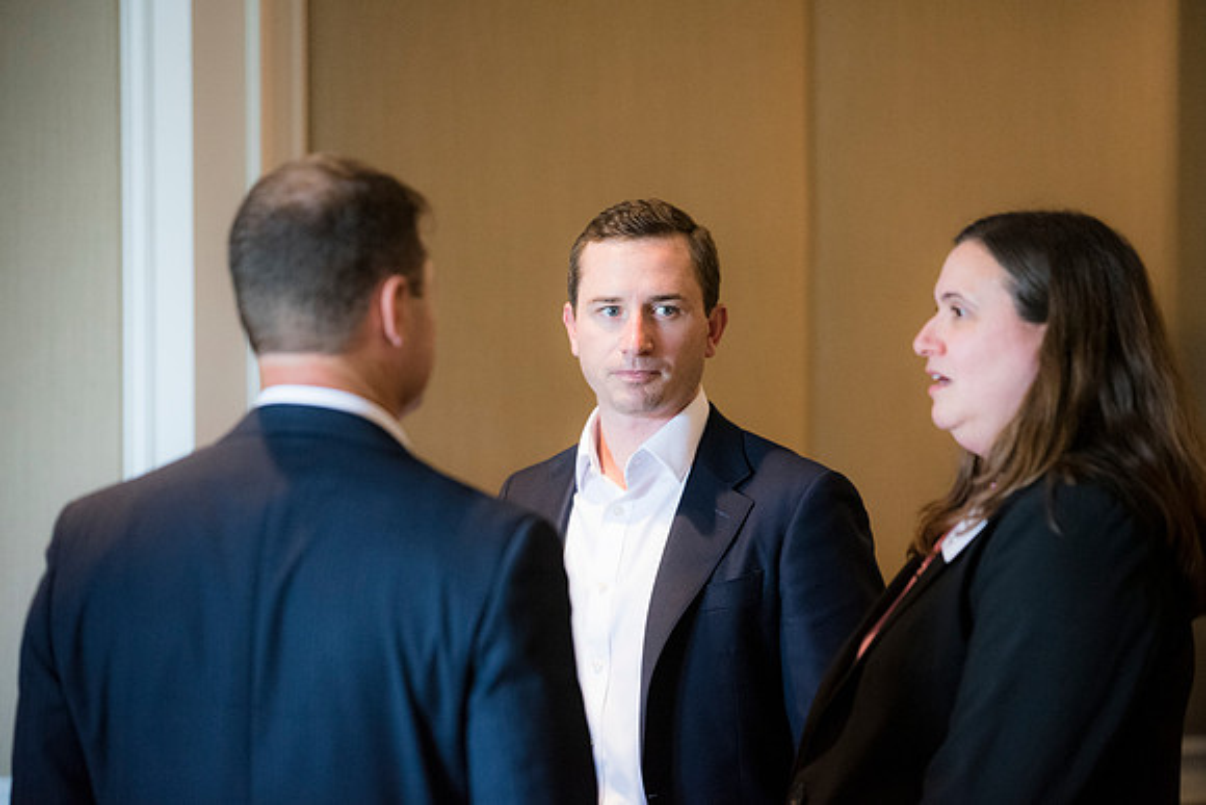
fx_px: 5193
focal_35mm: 155
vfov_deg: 8.9
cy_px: 402
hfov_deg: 13.2
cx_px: 603
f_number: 2.8
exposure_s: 1/125
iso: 5000
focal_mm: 155
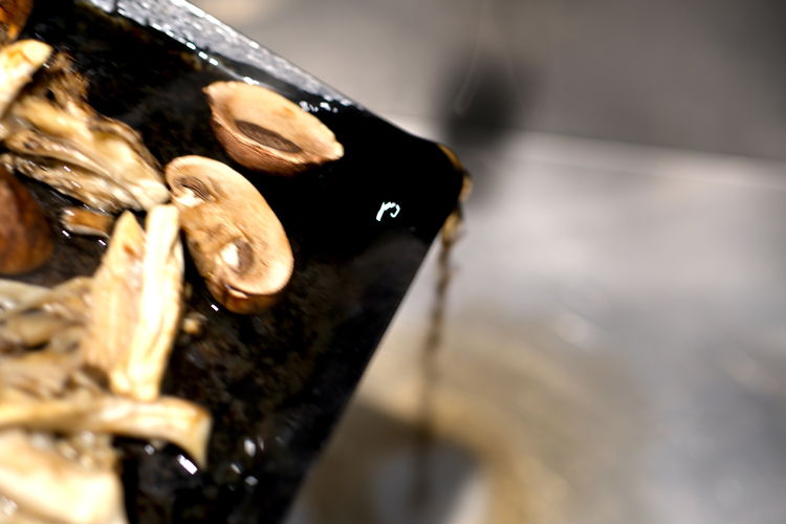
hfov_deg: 43.6
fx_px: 982
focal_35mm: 45
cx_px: 393
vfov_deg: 29.9
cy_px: 262
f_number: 2.8
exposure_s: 1/42
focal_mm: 30
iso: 400
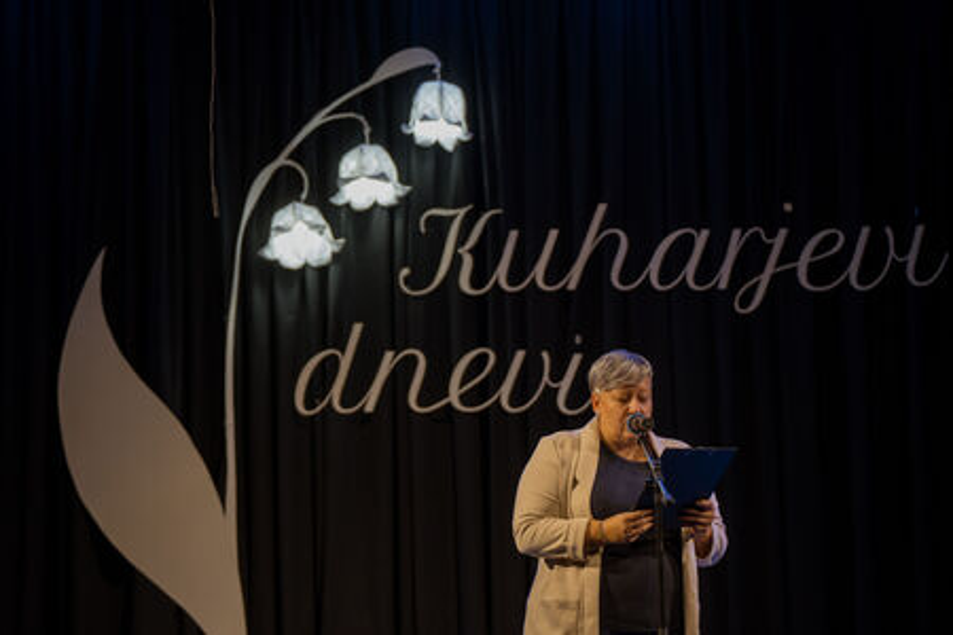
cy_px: 318
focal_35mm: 102
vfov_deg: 13.4
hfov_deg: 20.0
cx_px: 476
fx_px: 2700
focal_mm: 102
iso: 800
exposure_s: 1/250
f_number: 2.8
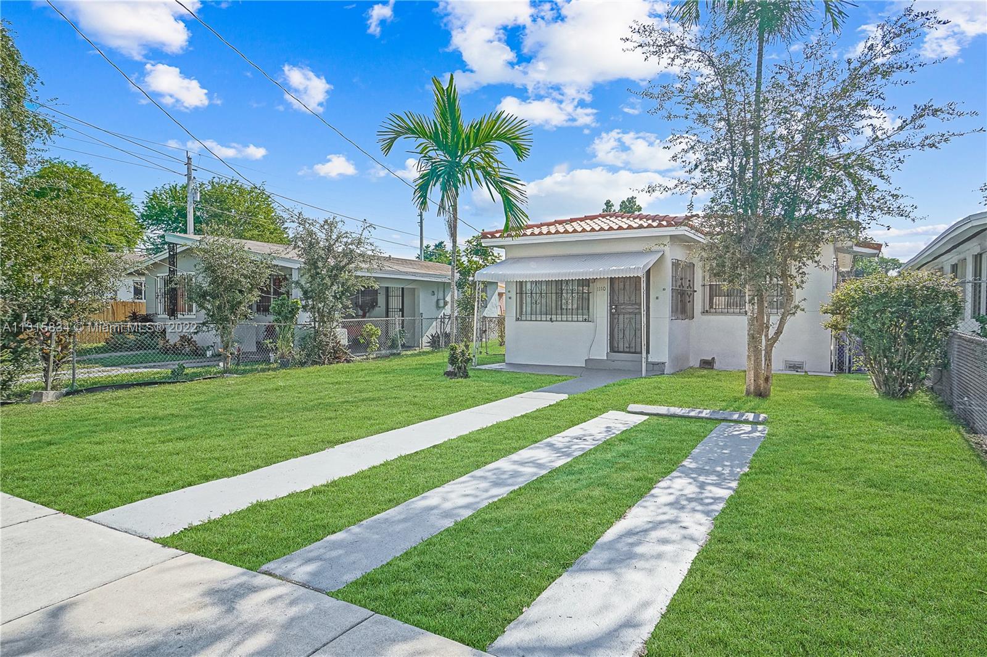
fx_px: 576
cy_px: 328
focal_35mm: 21
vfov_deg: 59.5
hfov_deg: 81.2
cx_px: 494
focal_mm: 14
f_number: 7.1
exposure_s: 1/500
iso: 250
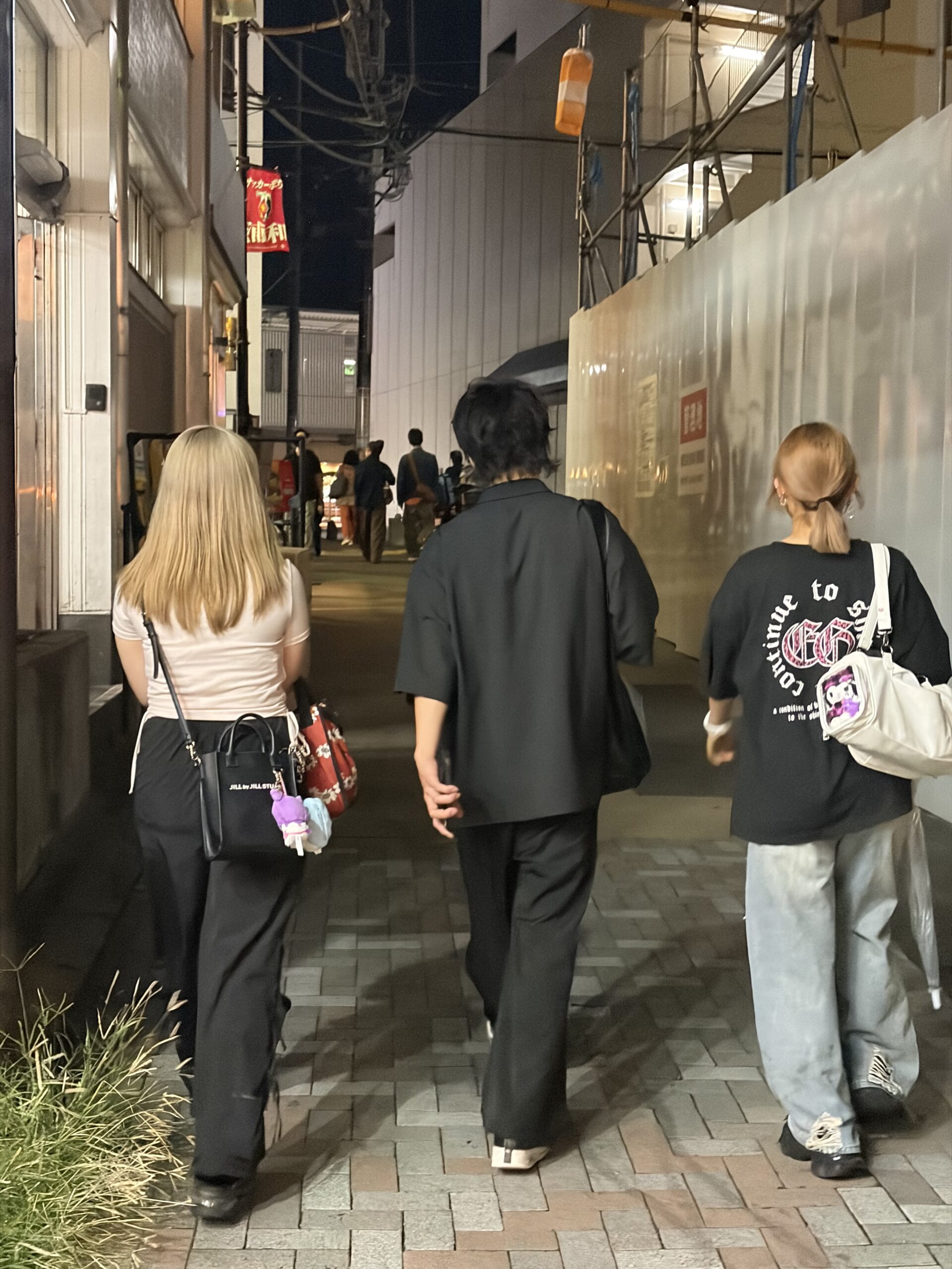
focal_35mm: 52
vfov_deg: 36.8
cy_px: 634
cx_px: 476
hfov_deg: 28.0
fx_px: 1907
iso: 400
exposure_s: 1/25
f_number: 1.6
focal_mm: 5.96
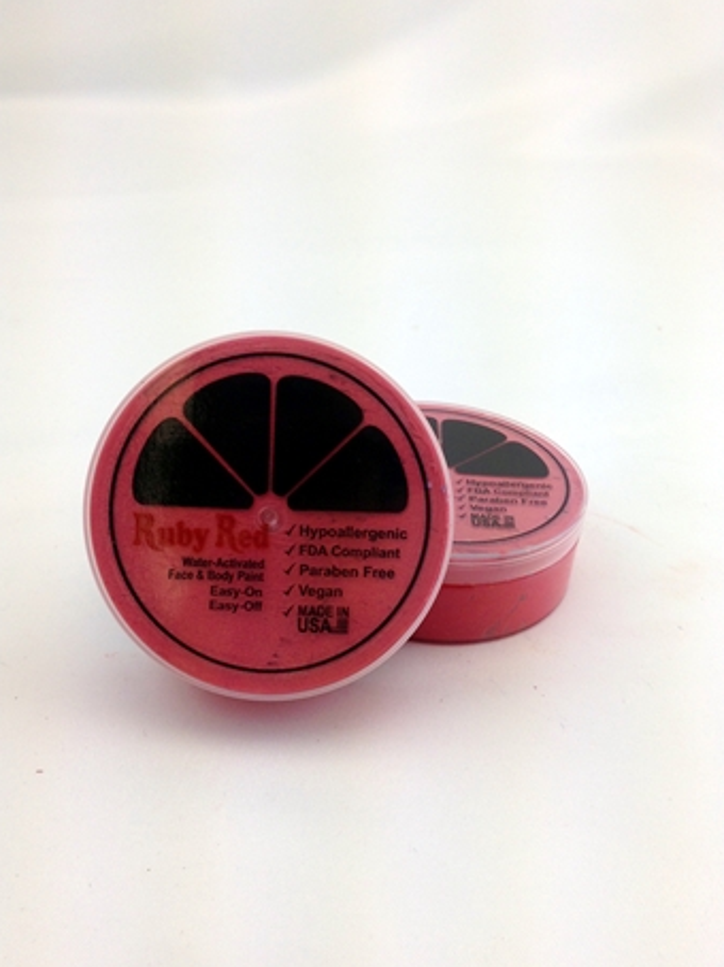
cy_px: 526
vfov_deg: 46.8
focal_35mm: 40
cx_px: 415
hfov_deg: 35.9
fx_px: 1117
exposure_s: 1/186
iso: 50
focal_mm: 4.12
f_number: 2.4
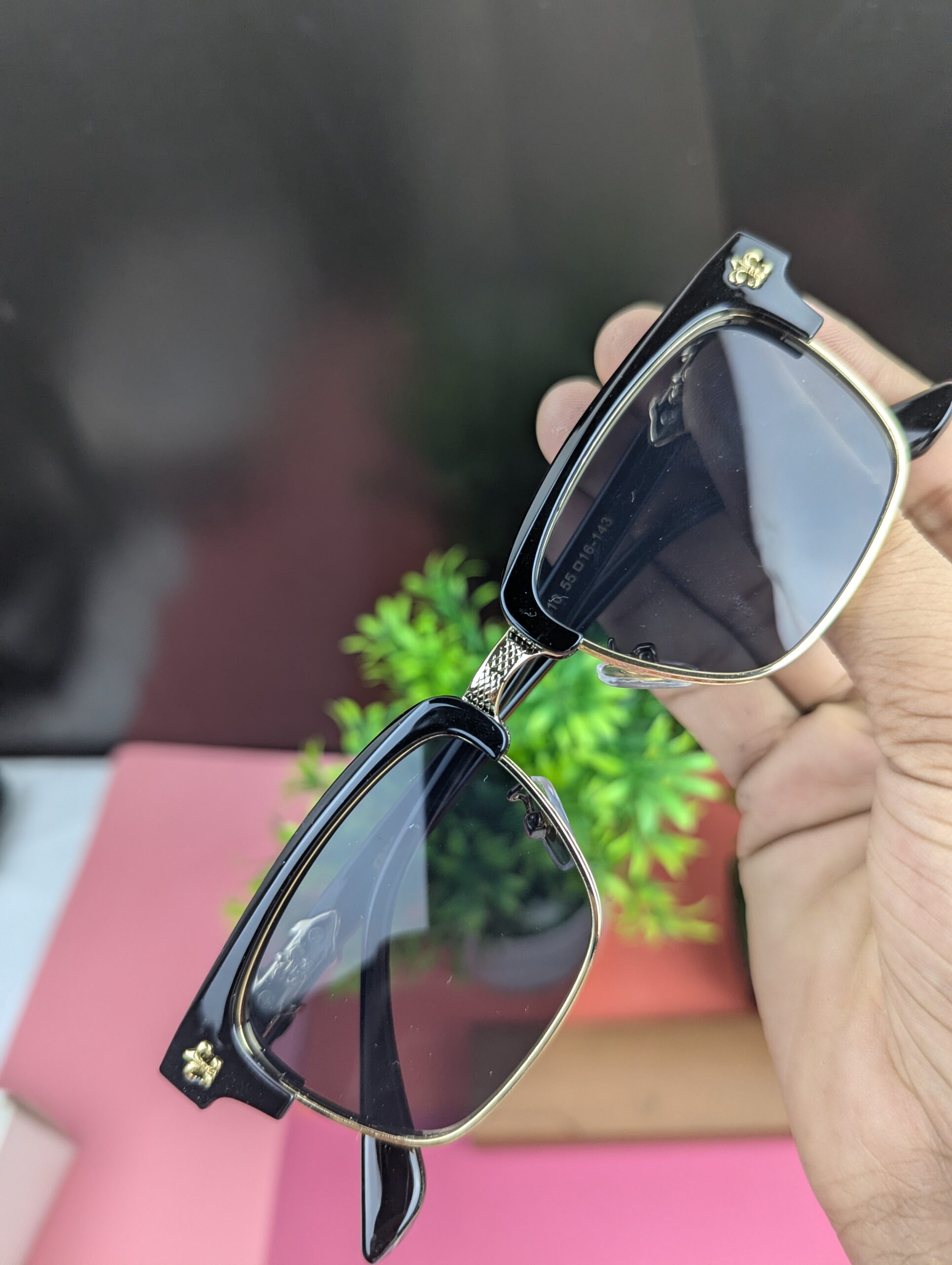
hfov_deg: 56.9
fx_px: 878
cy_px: 632
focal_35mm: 24
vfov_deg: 71.5
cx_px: 476
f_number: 1.85
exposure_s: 1/100
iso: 91
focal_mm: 6.81
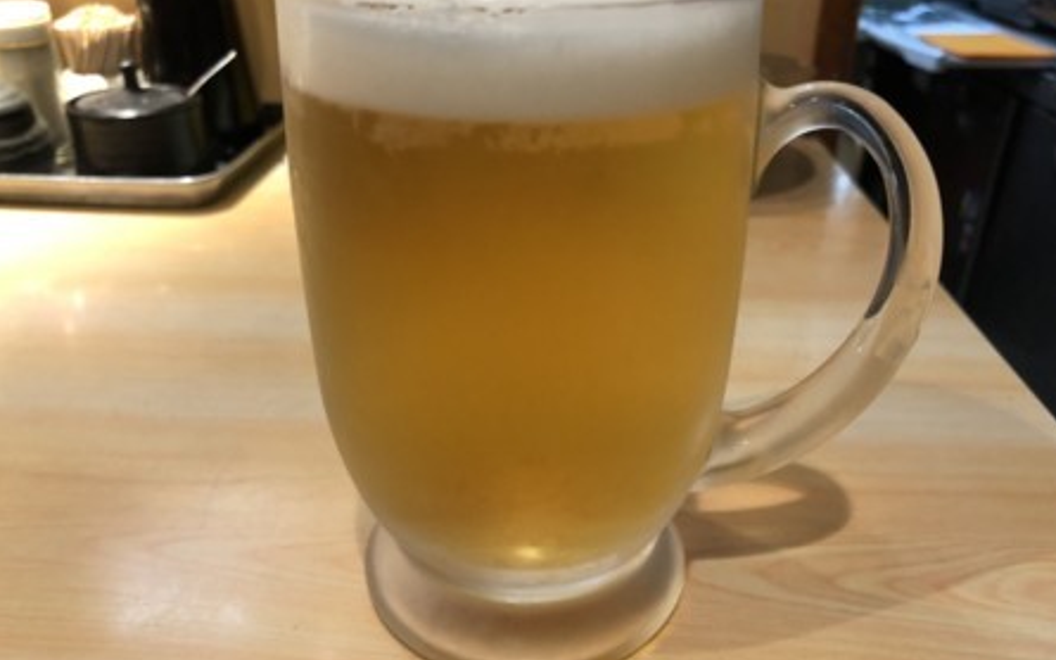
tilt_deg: -27.6
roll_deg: +0.0
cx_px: 524
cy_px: 339
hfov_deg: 62.9
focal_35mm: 30
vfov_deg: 41.8
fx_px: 863
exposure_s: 1/15
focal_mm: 4
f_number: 1.8
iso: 40
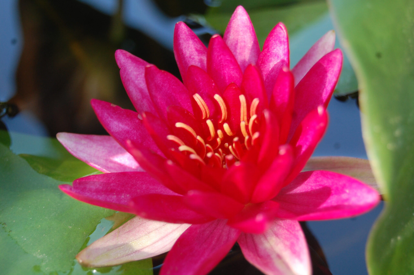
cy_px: 138
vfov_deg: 16.5
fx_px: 948
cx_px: 207
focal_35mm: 82
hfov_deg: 24.6
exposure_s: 1/100
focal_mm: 55
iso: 400
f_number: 5.6
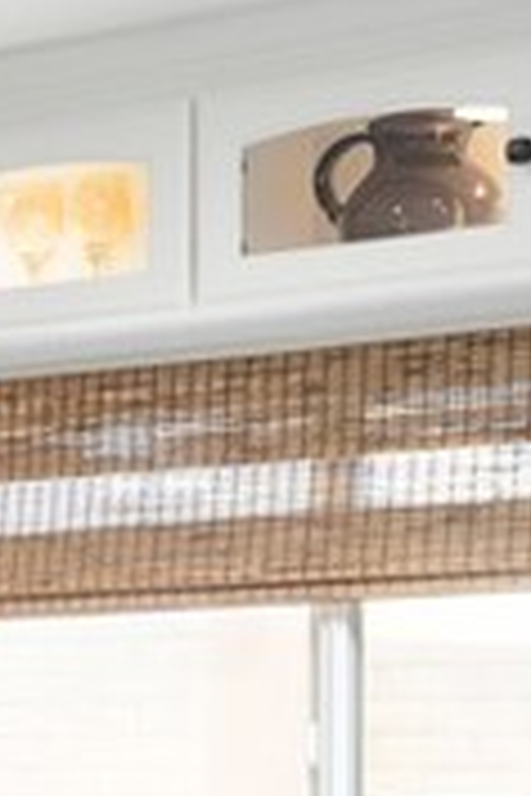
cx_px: -639
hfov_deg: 9.1
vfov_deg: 14.6
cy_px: 762
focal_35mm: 139
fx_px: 3075
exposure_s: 1/2
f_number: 11
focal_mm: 24
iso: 320
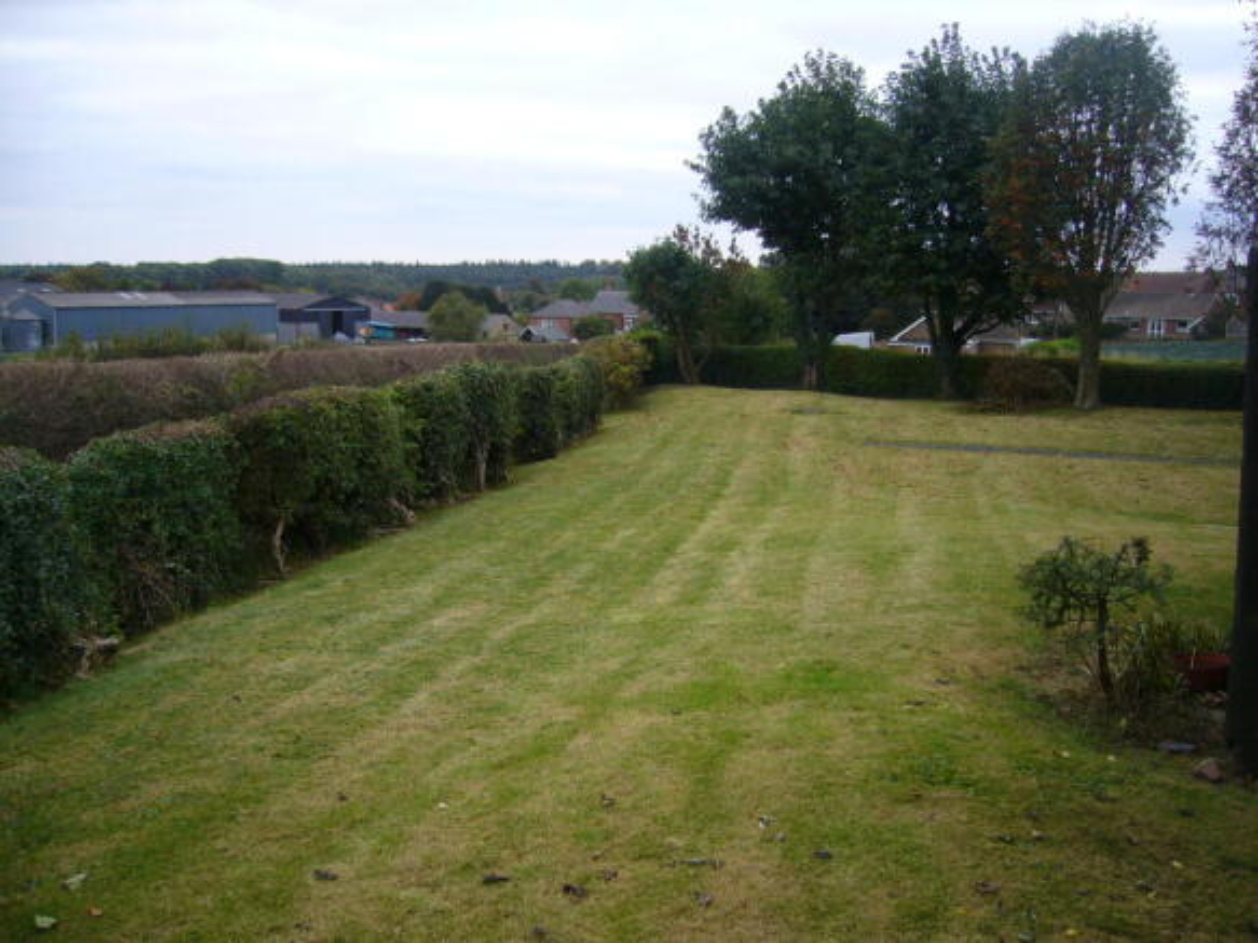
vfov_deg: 40.7
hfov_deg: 52.6
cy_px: 472
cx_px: 629
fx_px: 1272
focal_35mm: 35
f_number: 2.8
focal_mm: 5.8
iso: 80
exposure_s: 1/250
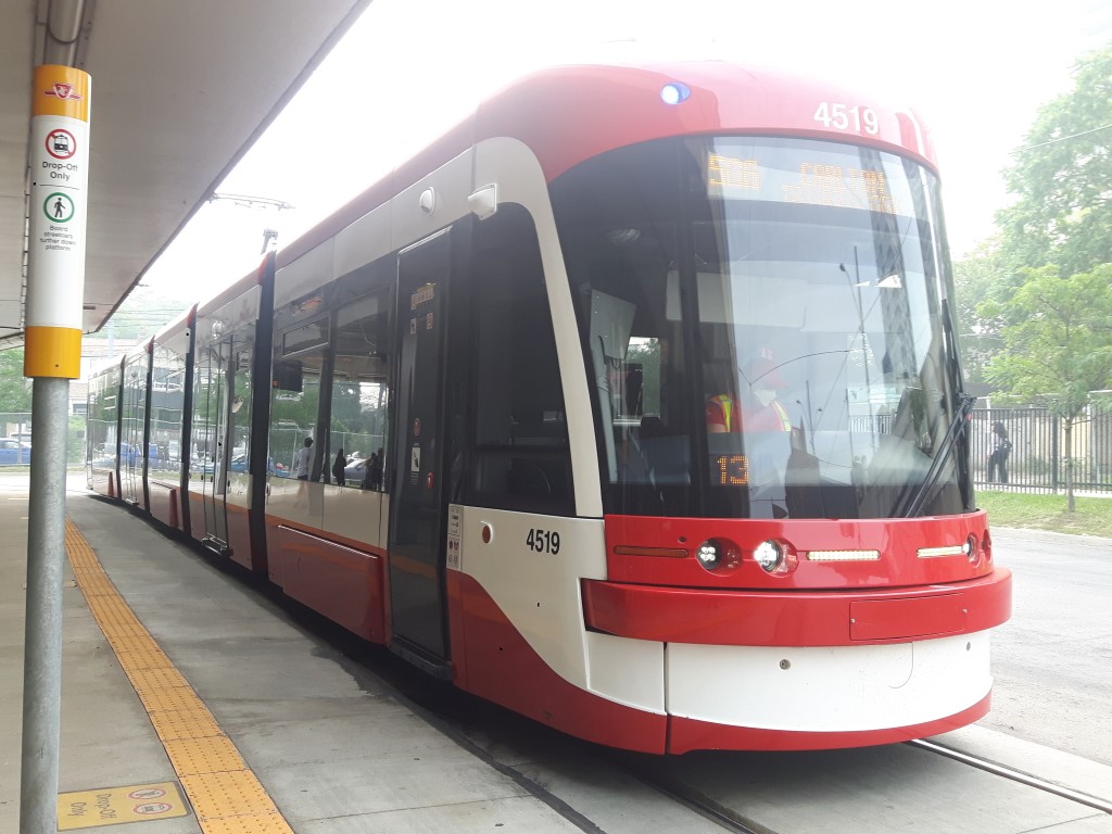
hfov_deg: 58.4
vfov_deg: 45.4
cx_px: 556
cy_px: 417
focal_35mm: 31
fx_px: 996
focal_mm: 3.7
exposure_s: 1/114
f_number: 1.9
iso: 40
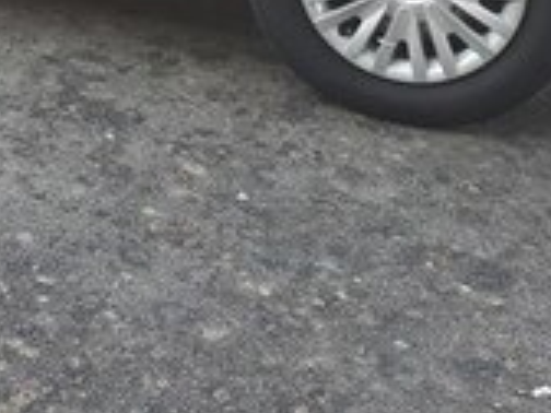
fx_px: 1687
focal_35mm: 106
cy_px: -123
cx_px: -39
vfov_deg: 13.5
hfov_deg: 17.9
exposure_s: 1/50
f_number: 1.9
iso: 40
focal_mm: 3.6
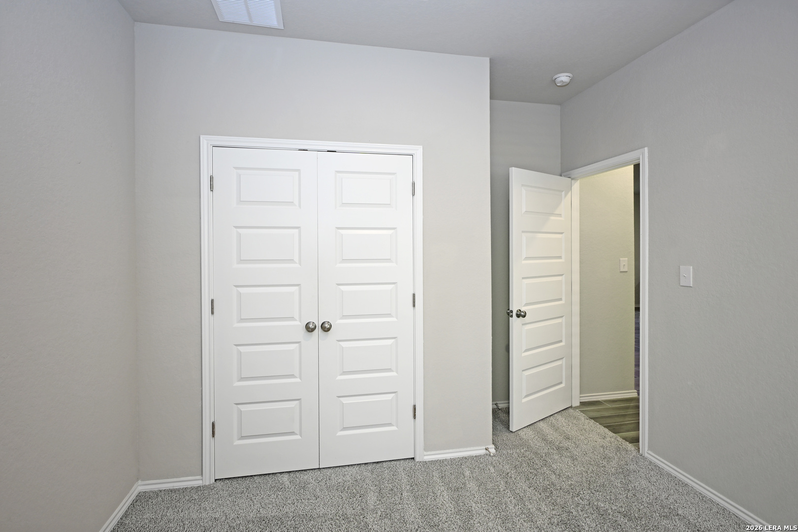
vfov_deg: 67.4
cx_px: 399
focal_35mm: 18
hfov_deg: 90.0
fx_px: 399
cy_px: 266
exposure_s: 1/20
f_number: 3.5
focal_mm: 12
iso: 125
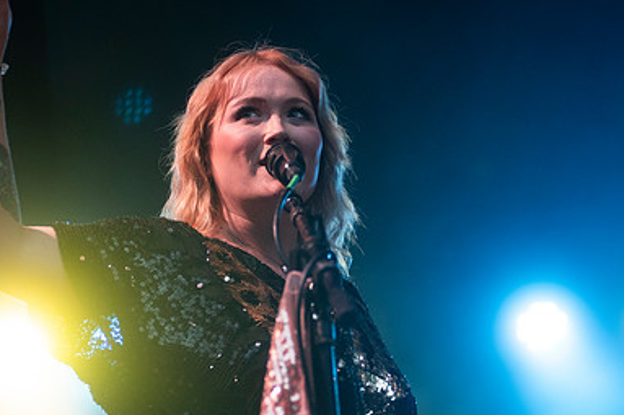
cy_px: 222
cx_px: 331
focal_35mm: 130
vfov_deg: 10.5
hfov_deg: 15.8
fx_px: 2252
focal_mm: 80
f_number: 3.2
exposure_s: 1/250
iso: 1000
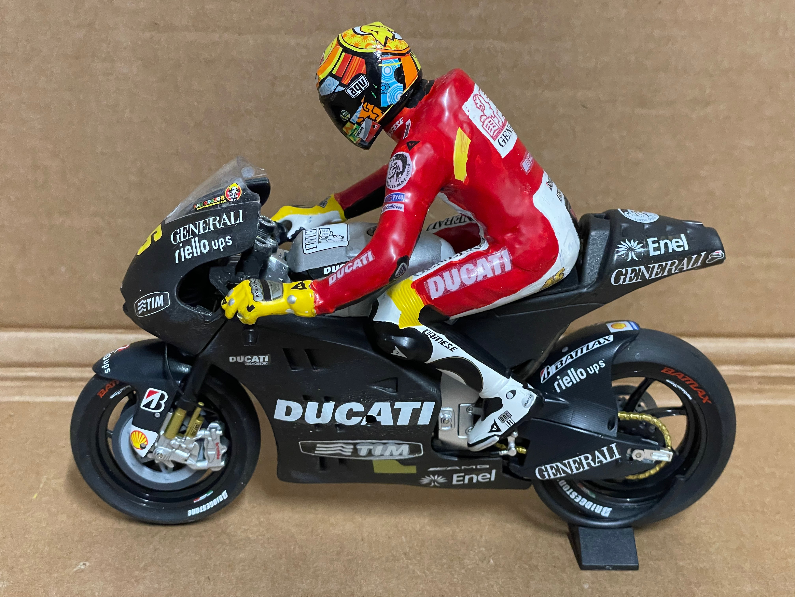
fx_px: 1194
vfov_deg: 28.0
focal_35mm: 52
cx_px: 398
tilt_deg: -25.6
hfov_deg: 36.8
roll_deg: -1.3
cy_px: 298
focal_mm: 6
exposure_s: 1/50
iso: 640
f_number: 2
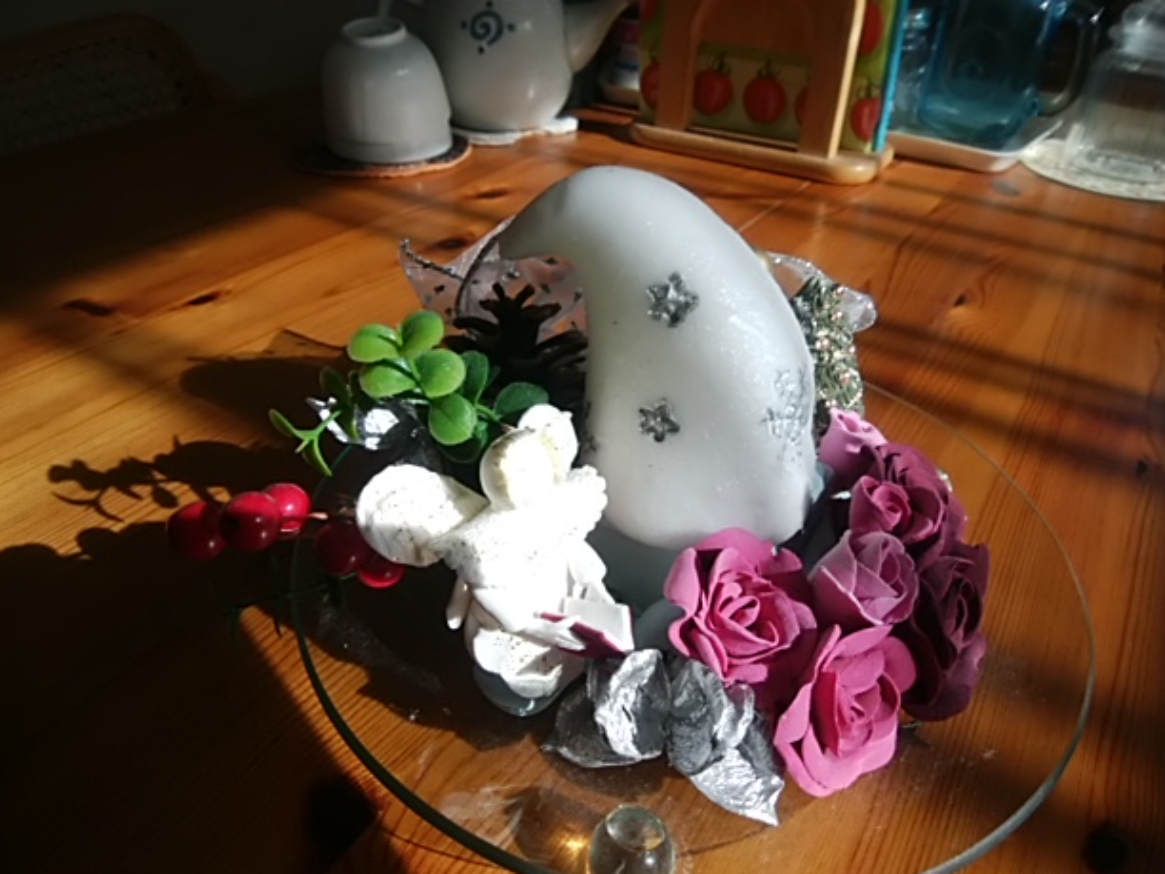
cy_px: 438
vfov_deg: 58.9
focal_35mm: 23
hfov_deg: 73.9
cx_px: 596
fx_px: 774
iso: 32
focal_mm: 3
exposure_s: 1/360
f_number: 2
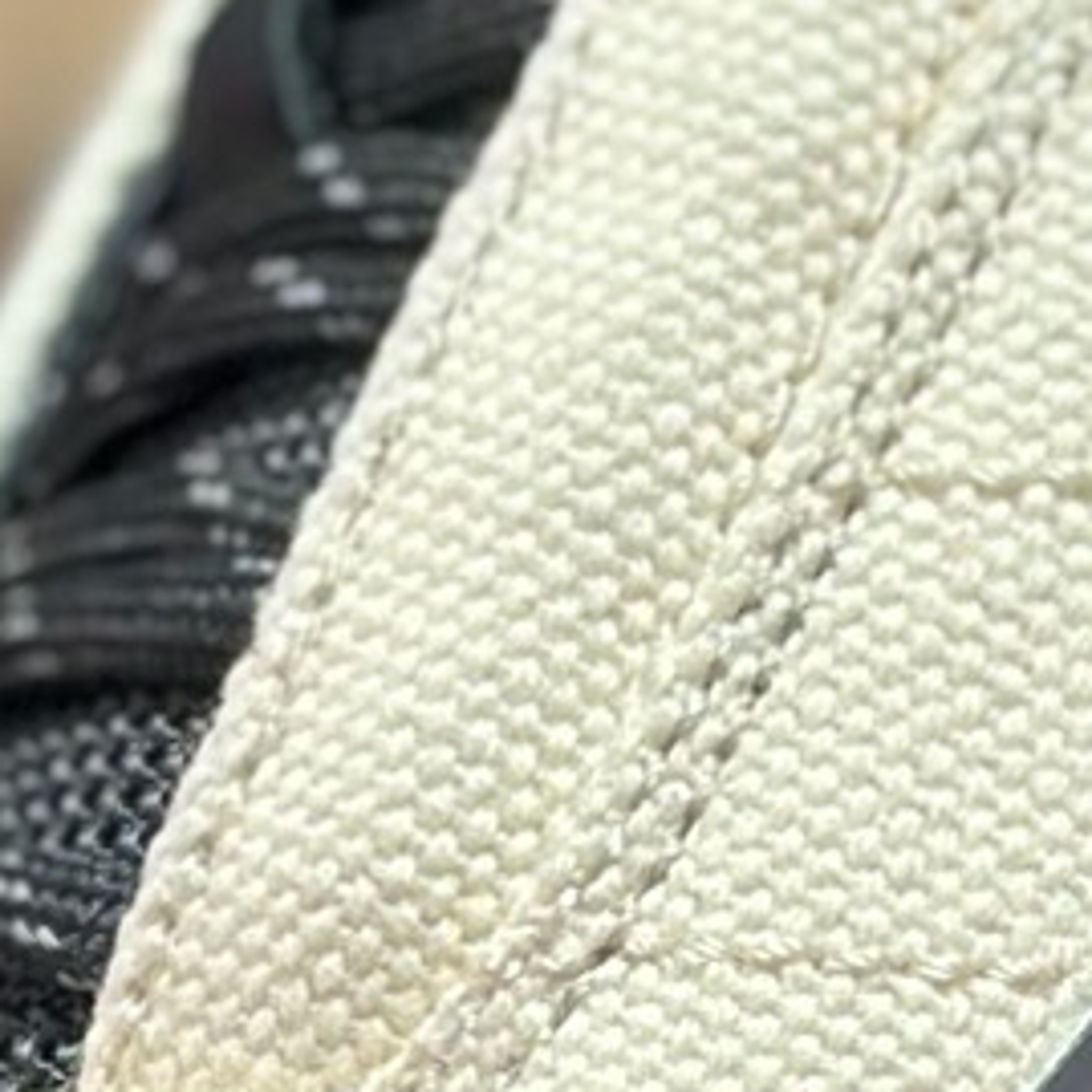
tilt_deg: -54.8
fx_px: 11528
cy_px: 999
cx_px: 1161
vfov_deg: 5.4
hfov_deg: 5.4
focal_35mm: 323
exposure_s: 1/719
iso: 80
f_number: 1.78
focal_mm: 6.86
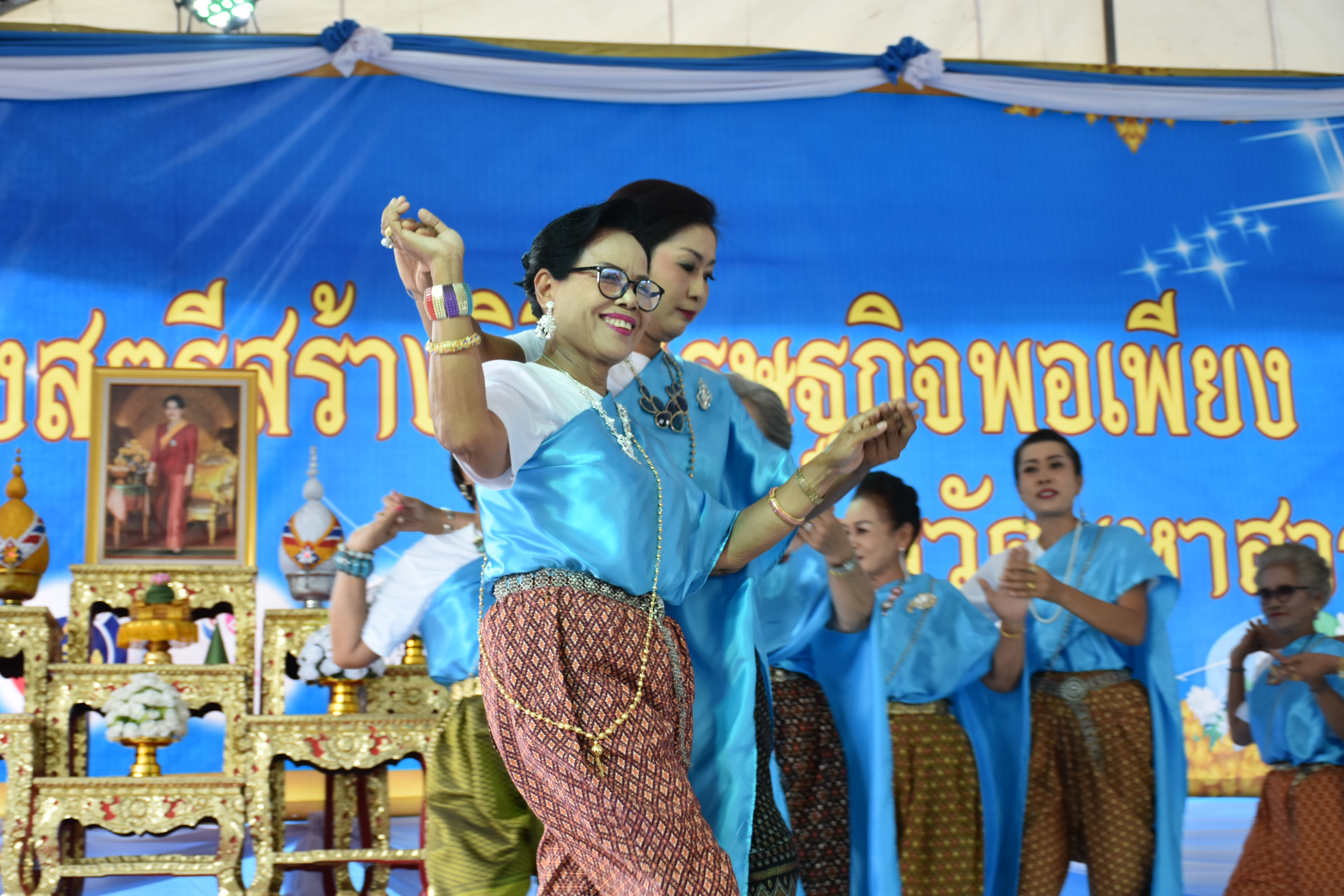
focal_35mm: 57
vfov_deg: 23.8
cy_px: 448
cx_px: 672
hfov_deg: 35.1
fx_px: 2128
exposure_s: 1/80
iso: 400
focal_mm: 38
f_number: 4.2
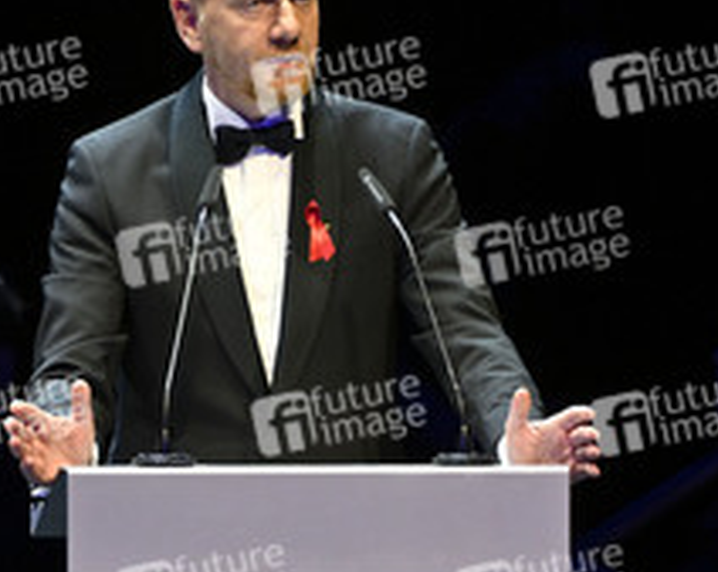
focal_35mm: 569
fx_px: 12075
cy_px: 332
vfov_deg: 2.7
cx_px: 249
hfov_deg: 3.4
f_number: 2.8
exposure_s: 1/320
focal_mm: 190
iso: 400
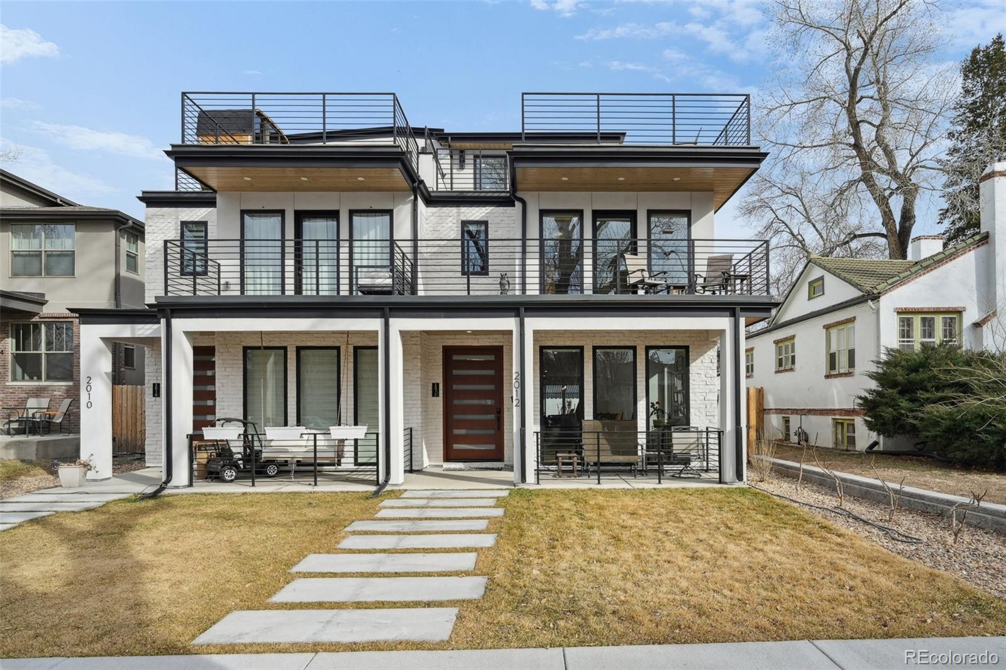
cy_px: 335
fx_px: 545
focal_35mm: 20
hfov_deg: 85.4
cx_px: 503
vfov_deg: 63.2
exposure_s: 1/400
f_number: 10
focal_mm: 19.5
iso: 400
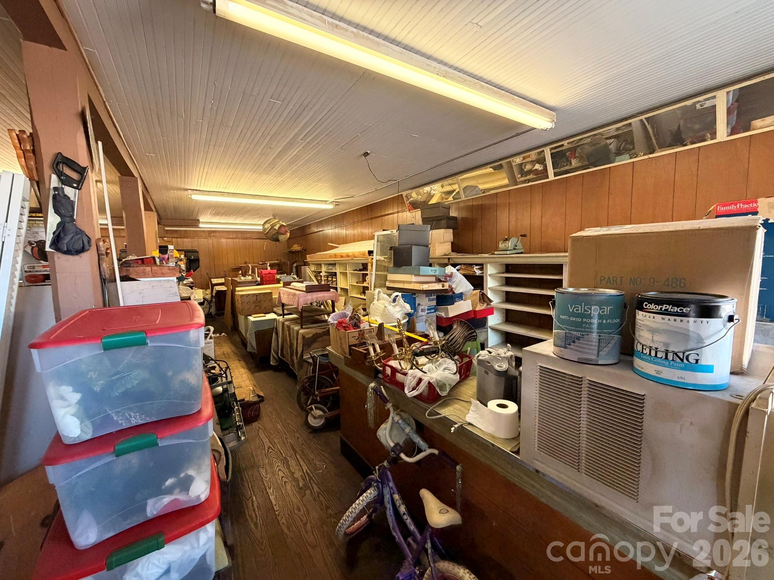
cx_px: 387
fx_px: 313
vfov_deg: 85.7
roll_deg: +1.2
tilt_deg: -6.7
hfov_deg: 102.1
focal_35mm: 14
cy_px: 290
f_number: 2.2
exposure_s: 1/60
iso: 500
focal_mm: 2.22
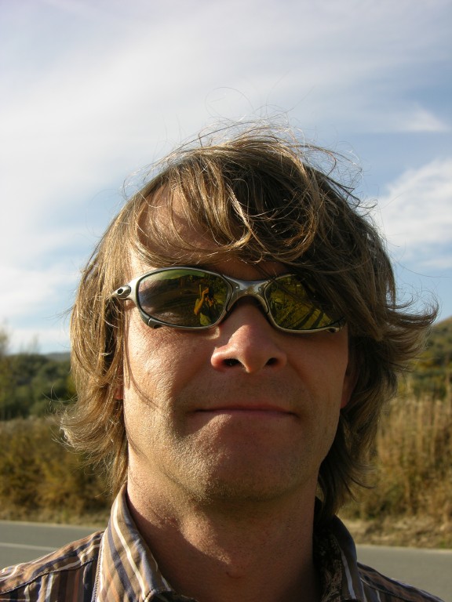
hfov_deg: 25.2
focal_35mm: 58
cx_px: 226
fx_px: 1010
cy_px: 301
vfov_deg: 33.2
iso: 50
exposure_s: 1/290
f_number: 5
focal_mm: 14.7
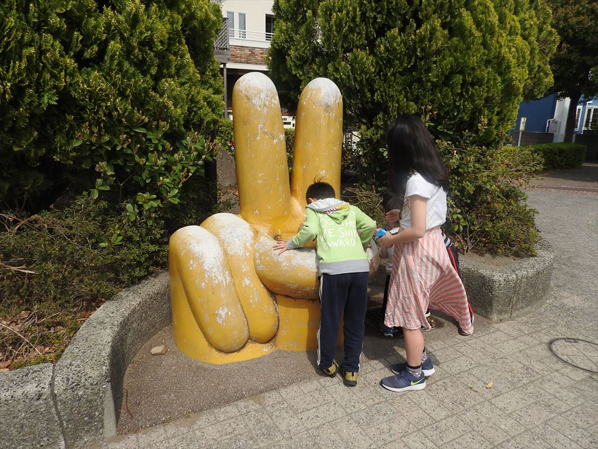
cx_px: 299
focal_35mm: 24
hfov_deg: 71.6
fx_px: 415
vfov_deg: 56.8
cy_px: 224
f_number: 3.3
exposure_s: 1/1600
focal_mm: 4.3
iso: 100
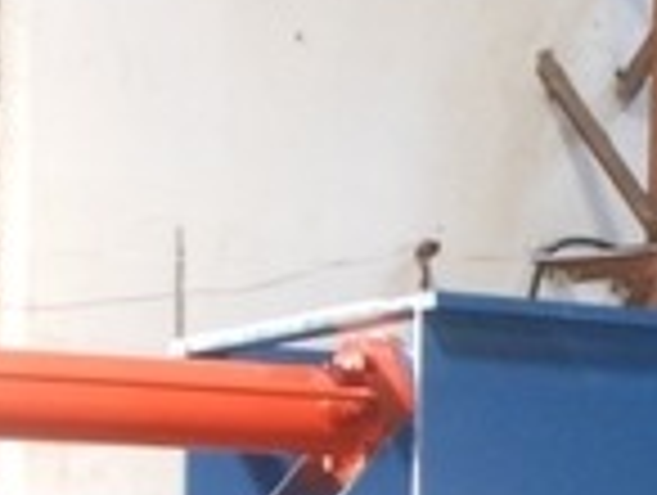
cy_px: 704
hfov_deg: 11.1
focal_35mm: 171
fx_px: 3251
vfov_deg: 8.5
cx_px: 999
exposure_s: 1/25
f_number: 4
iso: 400
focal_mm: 8.9
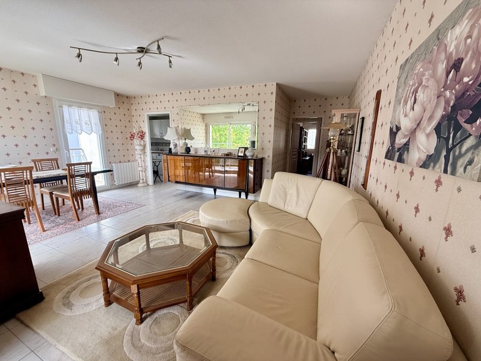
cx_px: 240
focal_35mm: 14
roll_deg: -1.0
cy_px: 180
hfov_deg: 102.1
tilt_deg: -11.4
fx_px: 195
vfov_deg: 85.7
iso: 64
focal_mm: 2.22
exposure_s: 1/140
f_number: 2.2
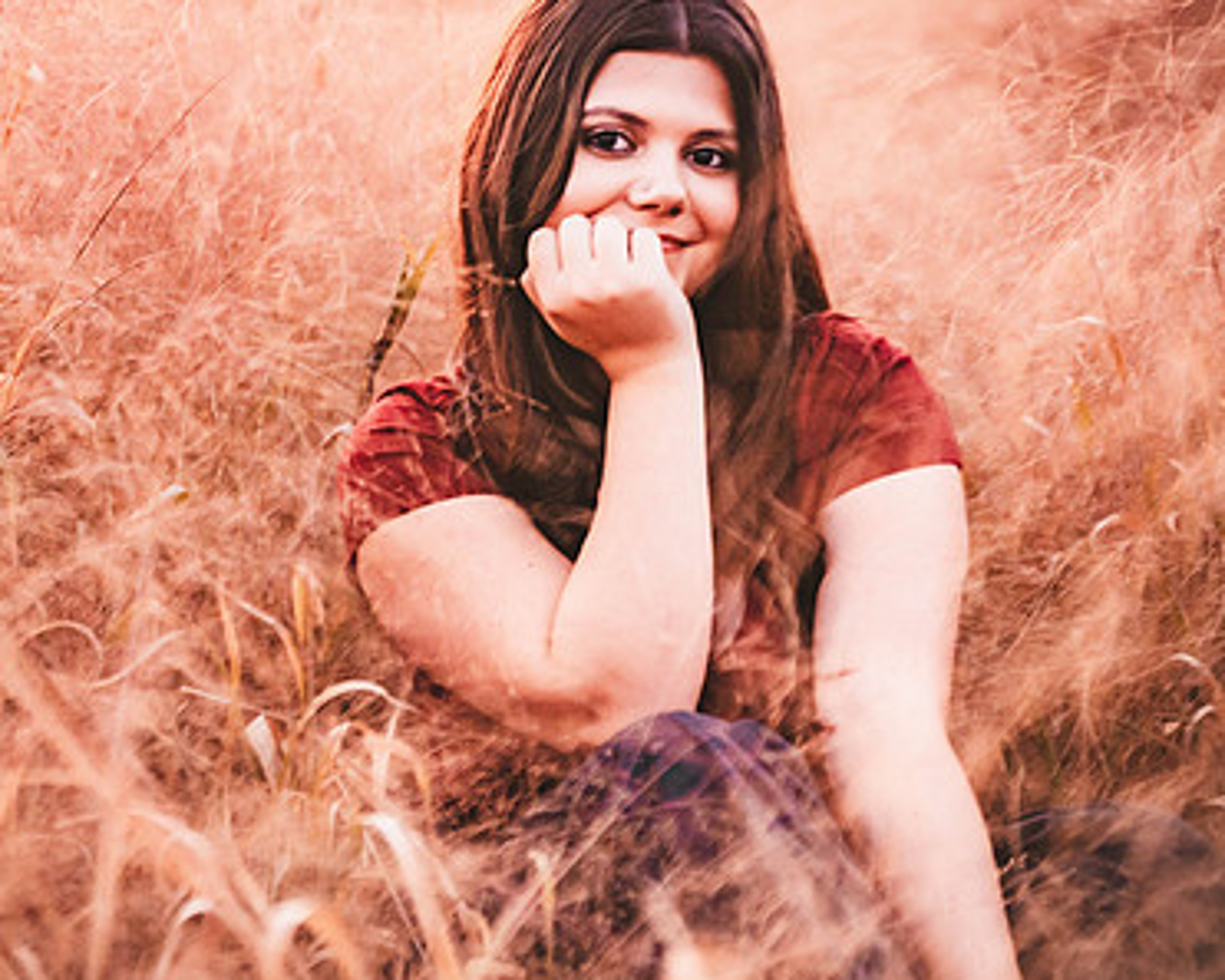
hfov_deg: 21.6
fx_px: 3191
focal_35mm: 88
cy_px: 368
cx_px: 370
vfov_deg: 17.4
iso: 1000
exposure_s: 1/100
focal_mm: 60
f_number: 2.8
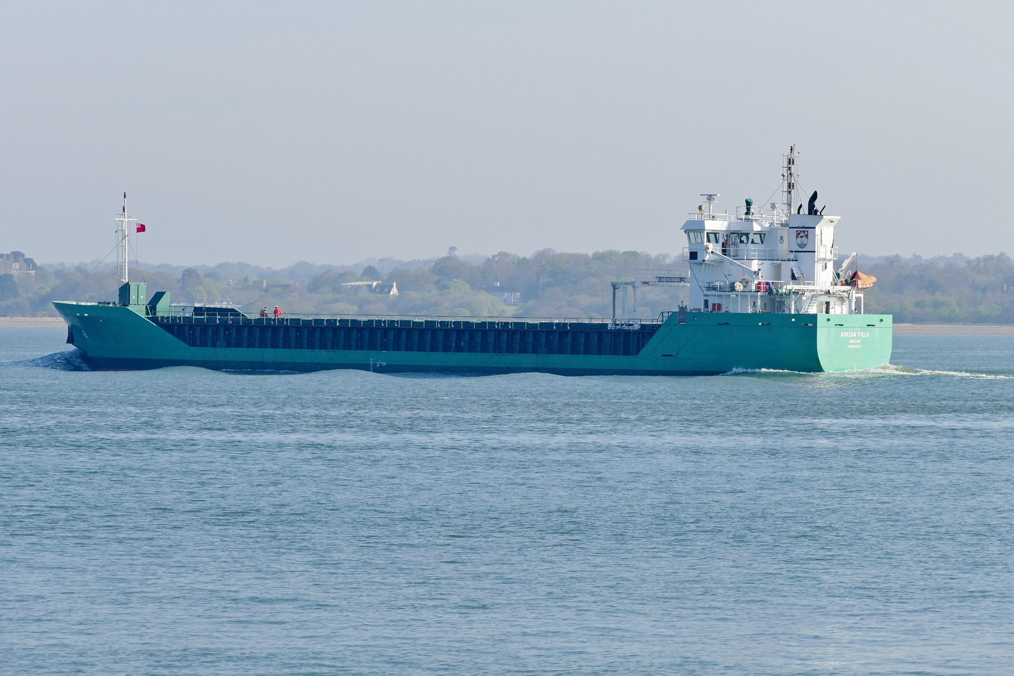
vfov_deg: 6.4
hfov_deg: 9.5
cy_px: 338
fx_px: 6084
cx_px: 507
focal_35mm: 216
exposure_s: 1/400
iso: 125
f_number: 7.1
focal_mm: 78.73
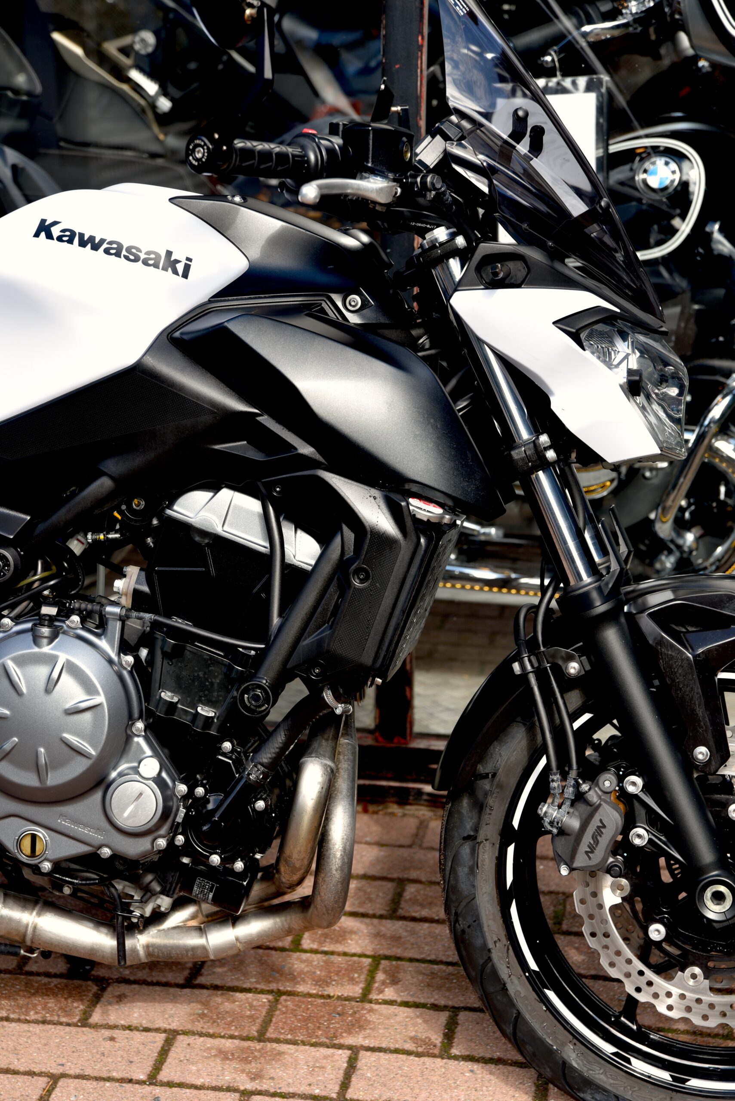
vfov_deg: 28.8
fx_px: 2142
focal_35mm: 70
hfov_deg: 19.5
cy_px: 550
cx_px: 368
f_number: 5.6
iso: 100
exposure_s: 1/125
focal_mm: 70
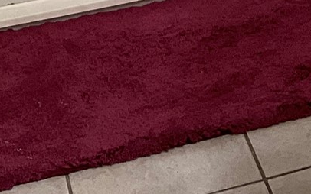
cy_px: -331
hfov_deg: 12.3
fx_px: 1314
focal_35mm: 155
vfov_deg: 7.7
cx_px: 572
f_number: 1.8
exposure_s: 1/60
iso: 40
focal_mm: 3
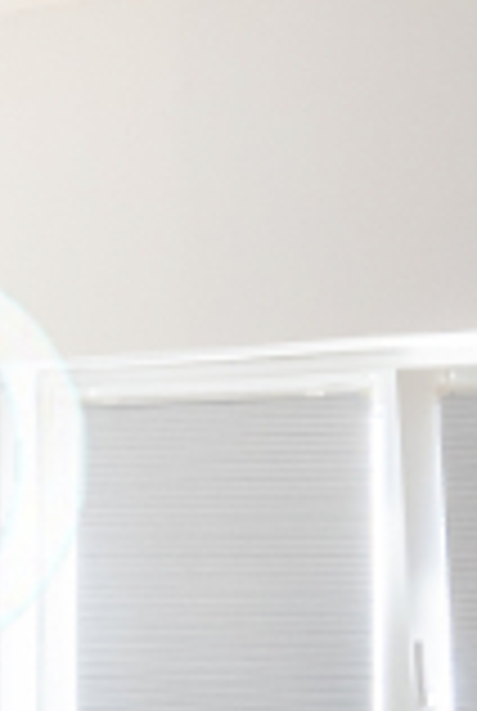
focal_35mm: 92
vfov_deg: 21.7
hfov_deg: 14.2
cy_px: 616
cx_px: -194
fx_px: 1820
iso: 400
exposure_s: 1/80
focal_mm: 7
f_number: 4
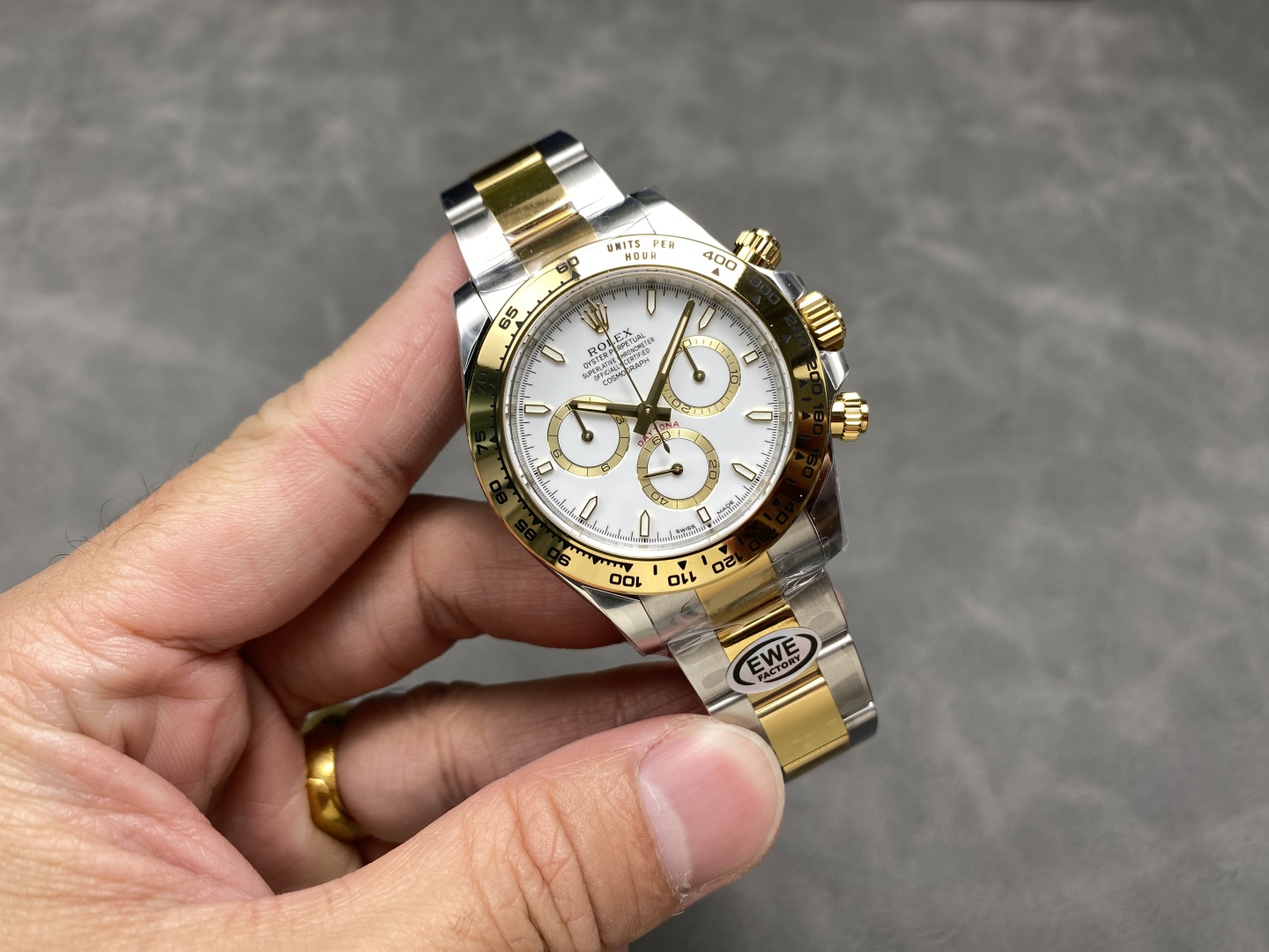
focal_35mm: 25
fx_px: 916
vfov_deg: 54.9
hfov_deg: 69.4
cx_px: 634
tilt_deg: -60.7
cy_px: 476
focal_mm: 4.25
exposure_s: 1/115
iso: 32
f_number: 1.8
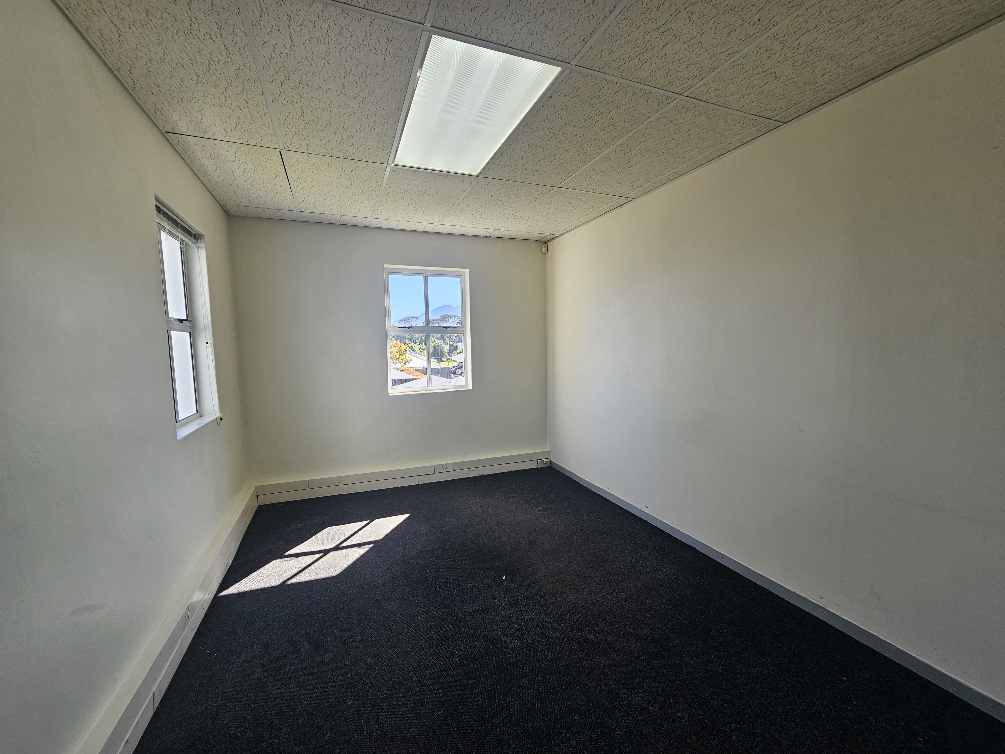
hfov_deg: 106.2
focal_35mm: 13
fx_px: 377
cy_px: 377
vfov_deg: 89.9
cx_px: 502
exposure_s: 1/146
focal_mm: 2.2
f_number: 2.2
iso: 50
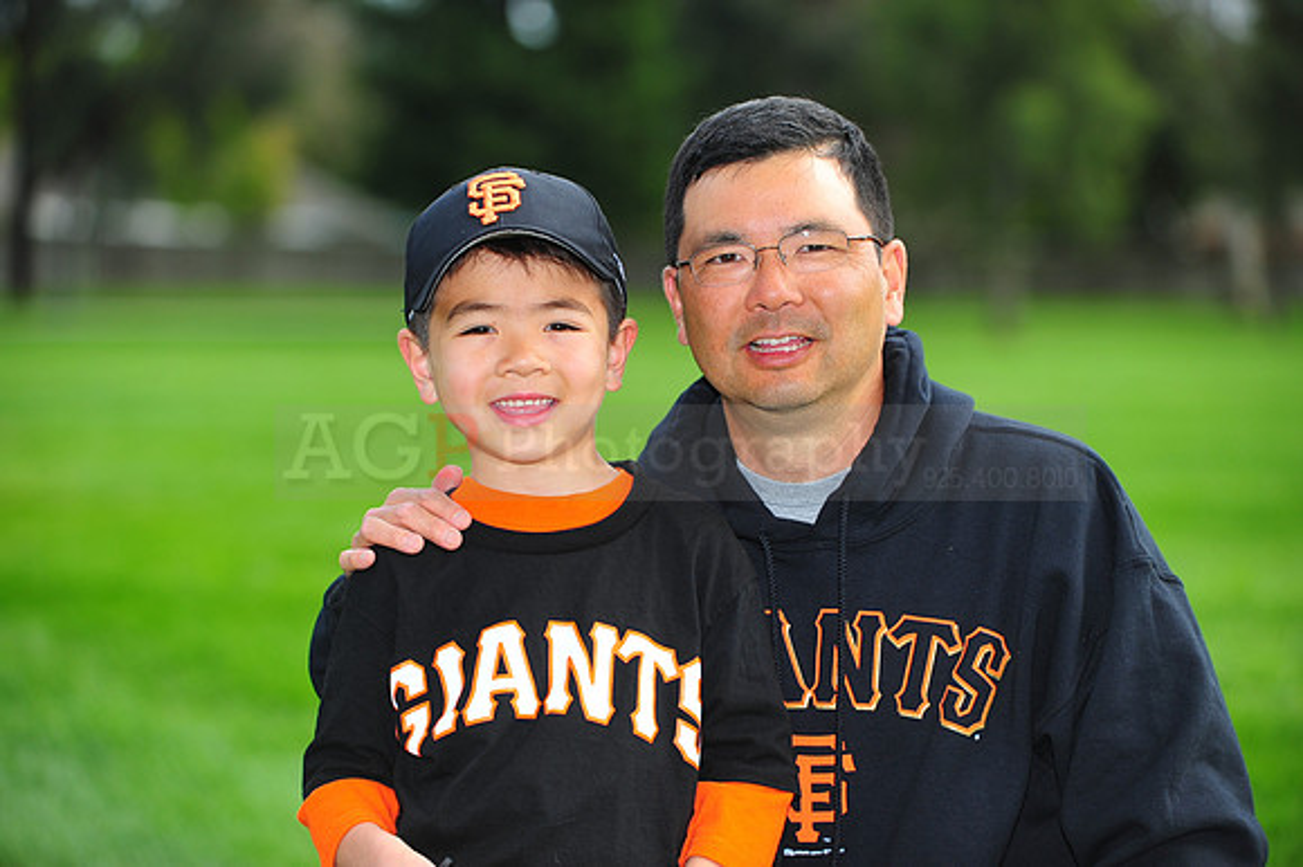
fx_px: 4341
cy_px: 434
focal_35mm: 120
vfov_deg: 11.4
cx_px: 652
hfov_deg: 17.1
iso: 400
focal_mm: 120
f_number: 4
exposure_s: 1/1600
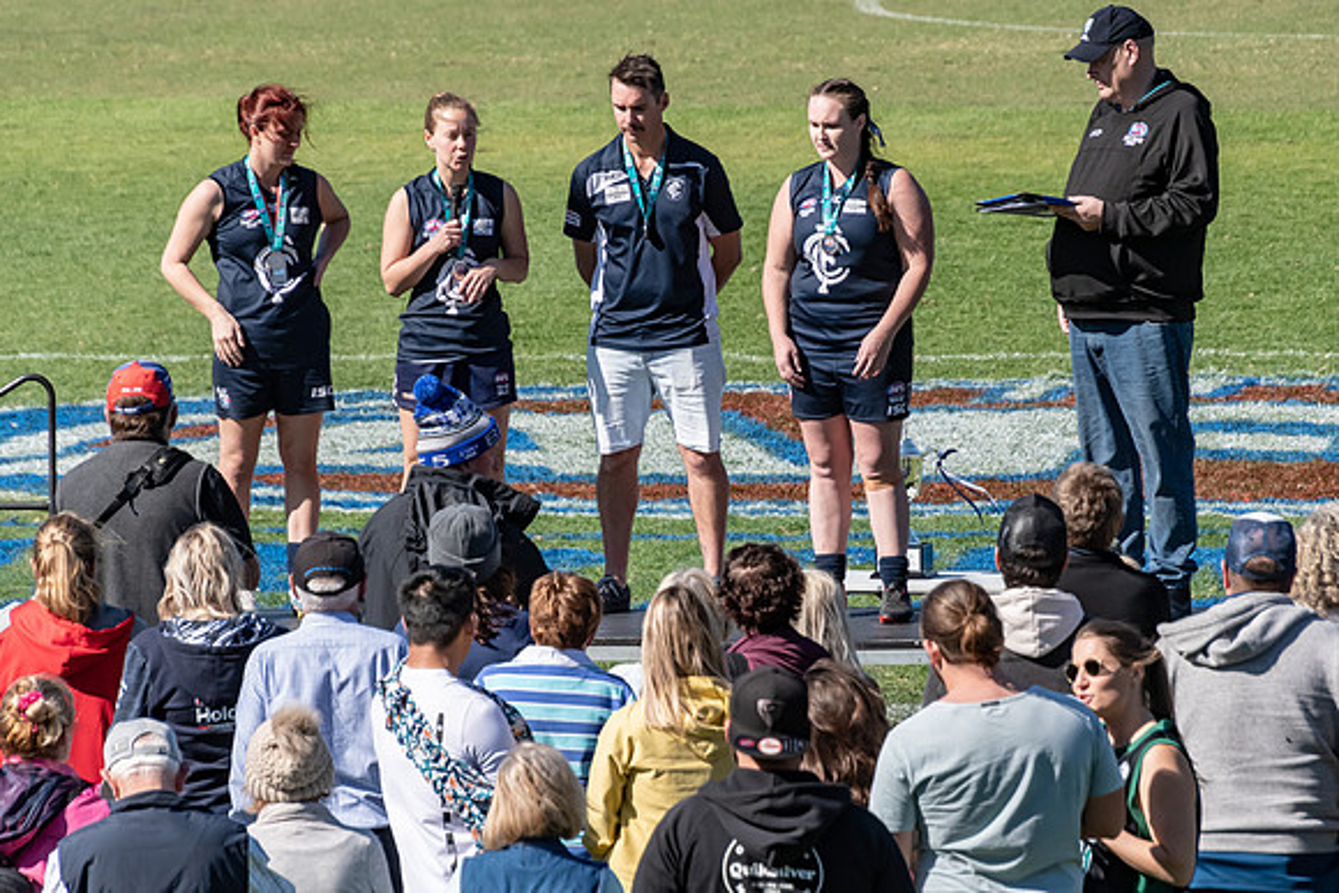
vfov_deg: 3.3
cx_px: 714
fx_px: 15439
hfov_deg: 5.0
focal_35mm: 415
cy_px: 399
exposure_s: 1/2500
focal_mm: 250
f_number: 8
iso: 800
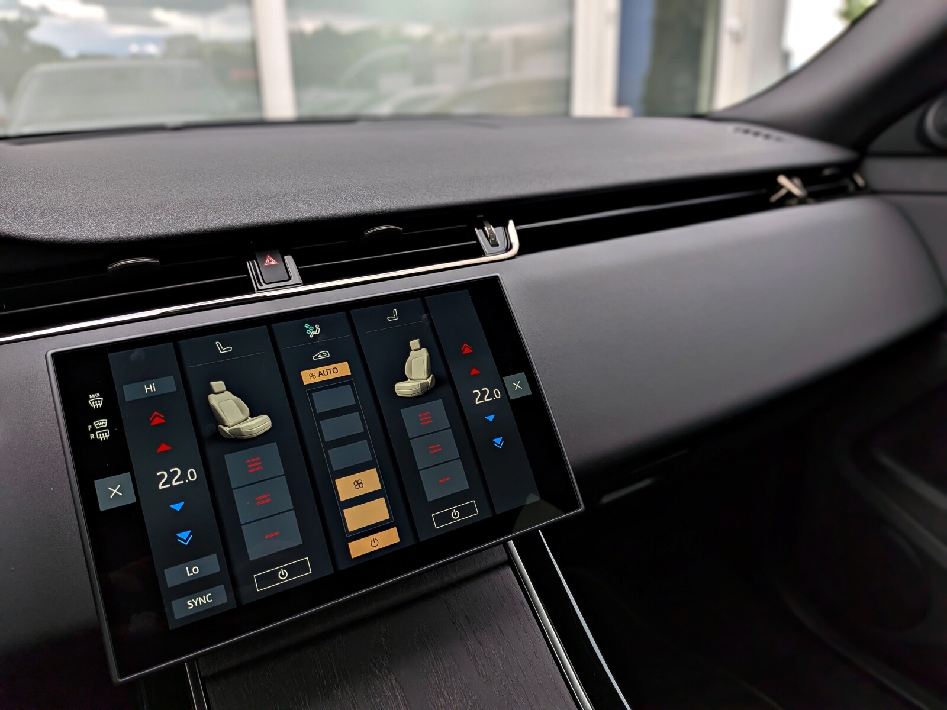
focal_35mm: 24
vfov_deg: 56.8
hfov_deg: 71.6
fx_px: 657
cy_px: 355
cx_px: 474
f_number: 1.7
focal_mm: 4.53
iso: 32
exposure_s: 1/162
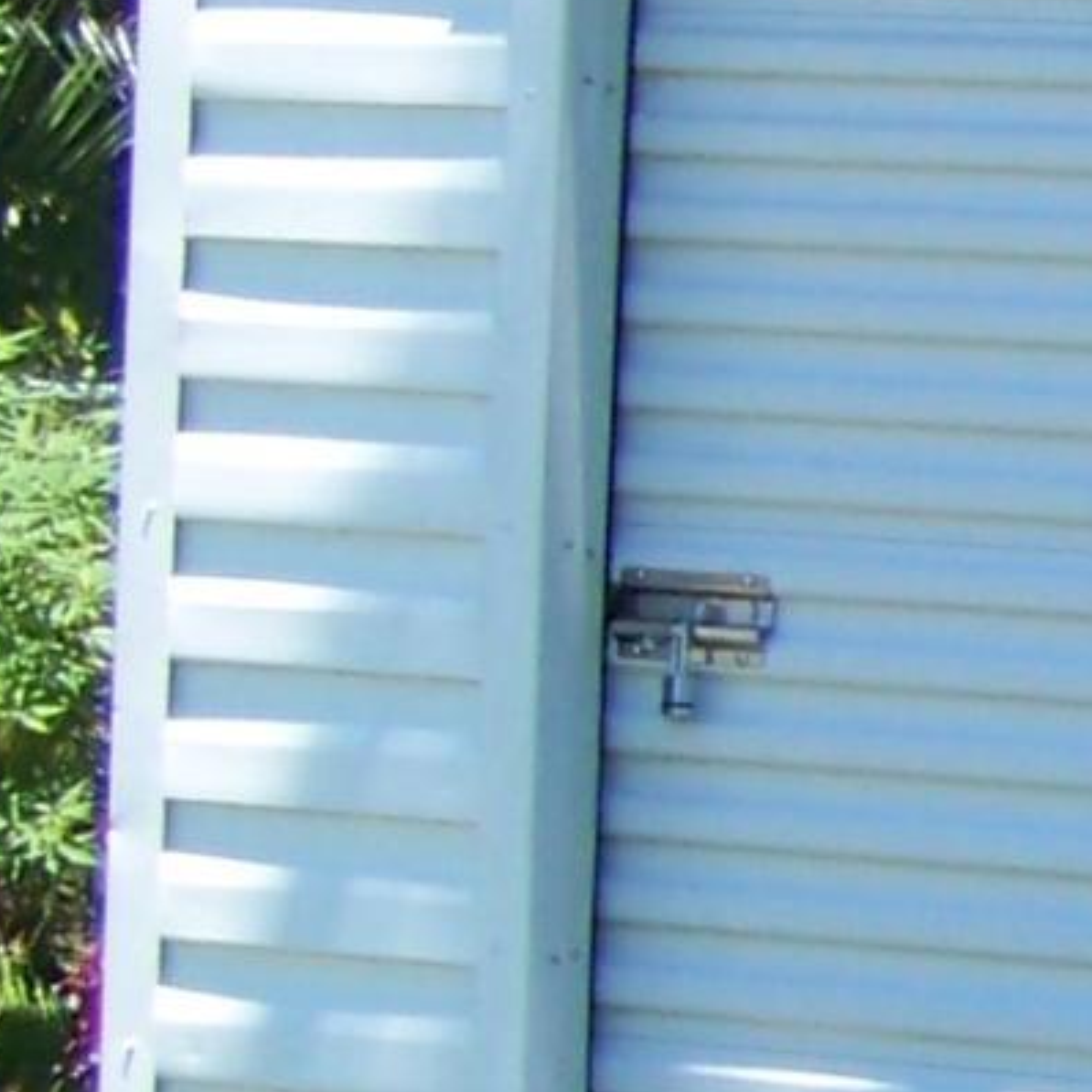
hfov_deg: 6.6
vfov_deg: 7.3
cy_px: 672
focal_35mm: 240
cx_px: 3416
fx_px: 8566
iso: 64
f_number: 2.8
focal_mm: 5.85
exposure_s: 1/400
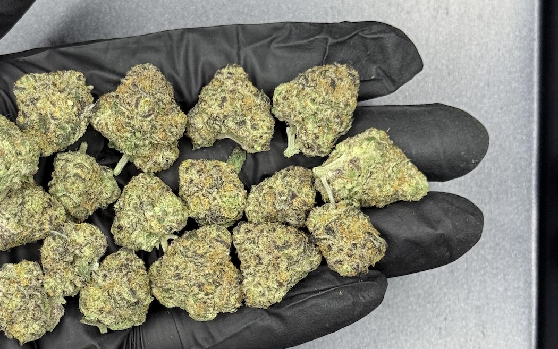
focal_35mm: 93
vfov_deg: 14.1
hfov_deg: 22.2
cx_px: 195
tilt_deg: -86.1
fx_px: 1415
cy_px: 220
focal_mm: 6.76
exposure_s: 1/60
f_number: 1.78
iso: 100
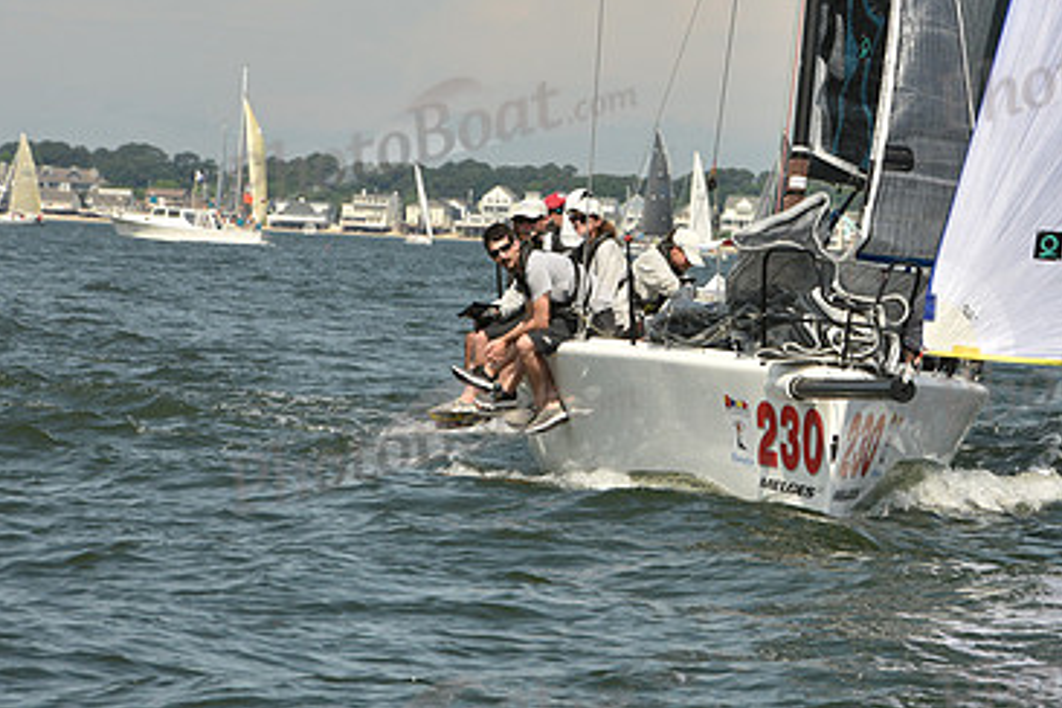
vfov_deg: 4.3
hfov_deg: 6.5
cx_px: 789
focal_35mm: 317
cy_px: 248
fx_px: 9351
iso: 320
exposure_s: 1/640
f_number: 14
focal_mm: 200
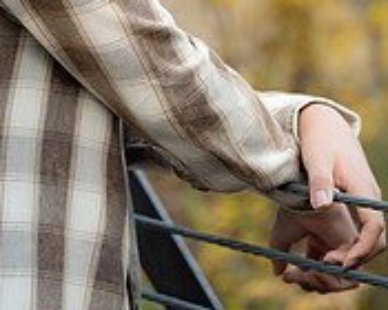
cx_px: 188
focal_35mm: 205
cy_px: -164
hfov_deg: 9.4
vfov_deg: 7.4
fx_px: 2354
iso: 200
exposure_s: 1/125
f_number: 3.5
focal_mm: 85
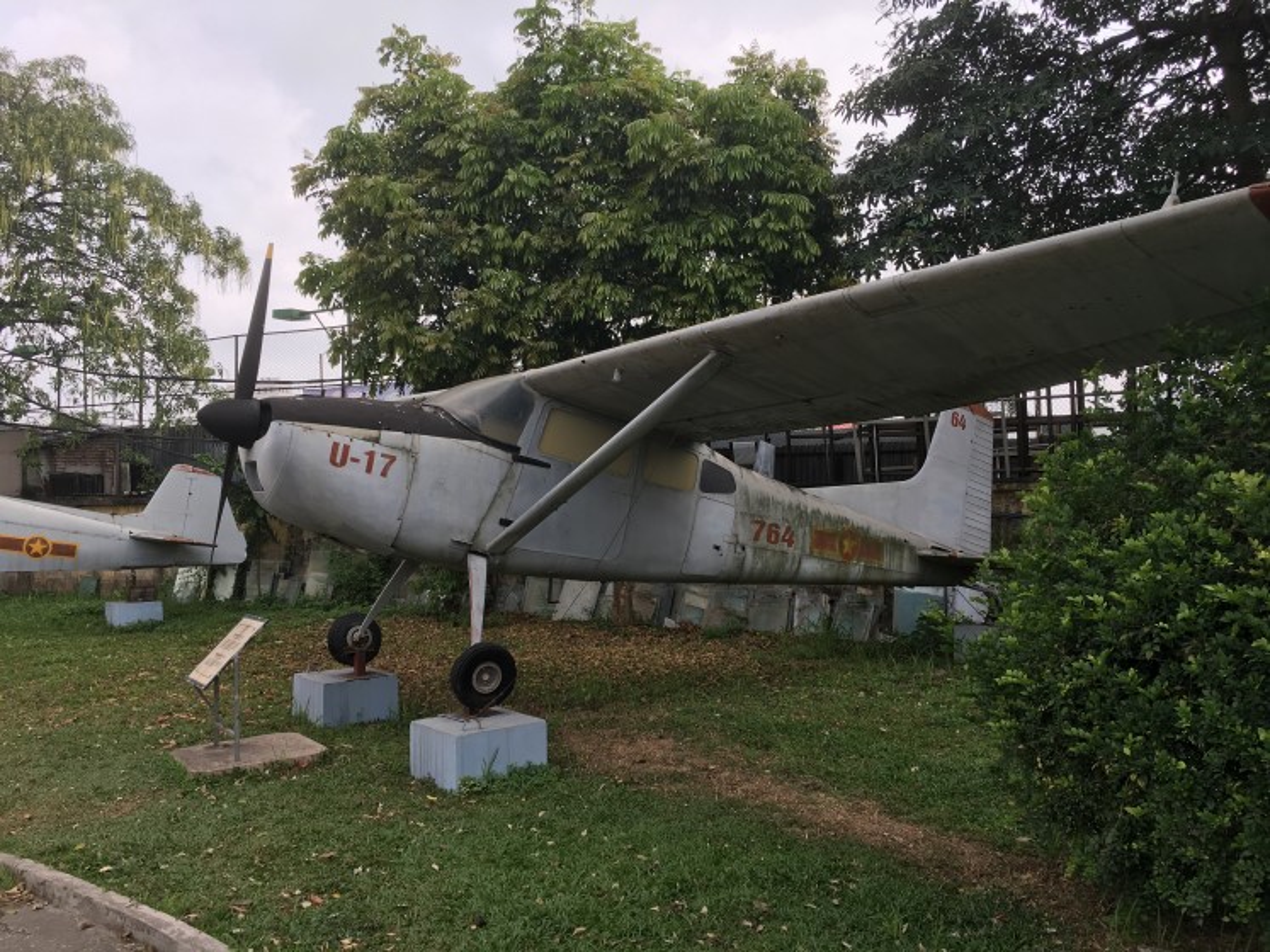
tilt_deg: +1.4
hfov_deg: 61.7
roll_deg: +0.1
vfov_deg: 48.2
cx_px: 635
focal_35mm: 29
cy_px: 476
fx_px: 1064
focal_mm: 4.15
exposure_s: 1/663
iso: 25
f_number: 2.2
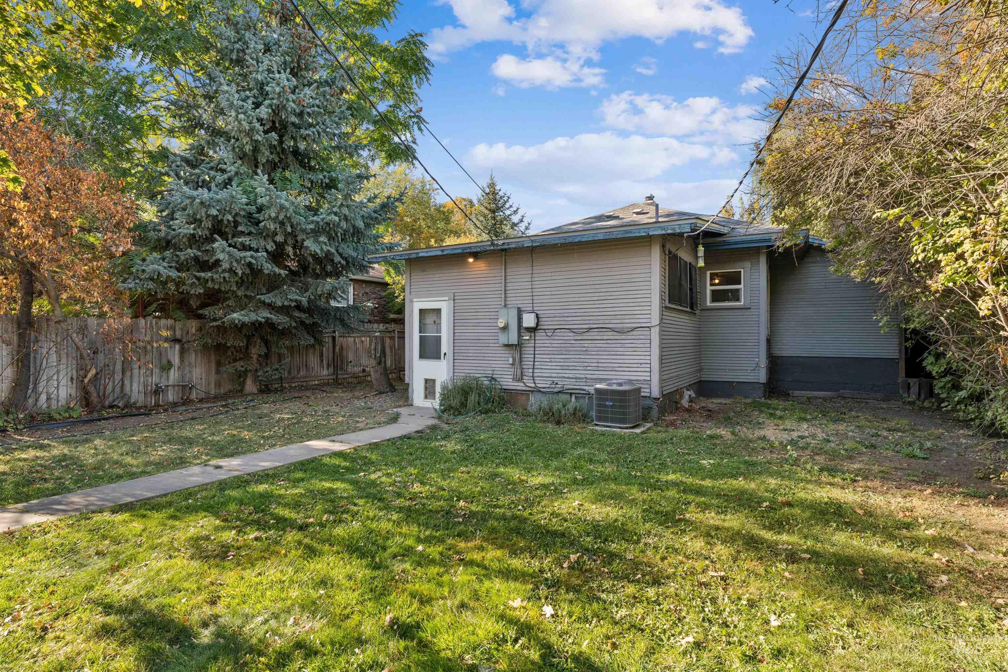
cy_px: 336
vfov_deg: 66.8
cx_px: 504
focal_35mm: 18
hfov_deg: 89.4
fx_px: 510
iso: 400
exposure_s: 1/40
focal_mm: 18.2
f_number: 13
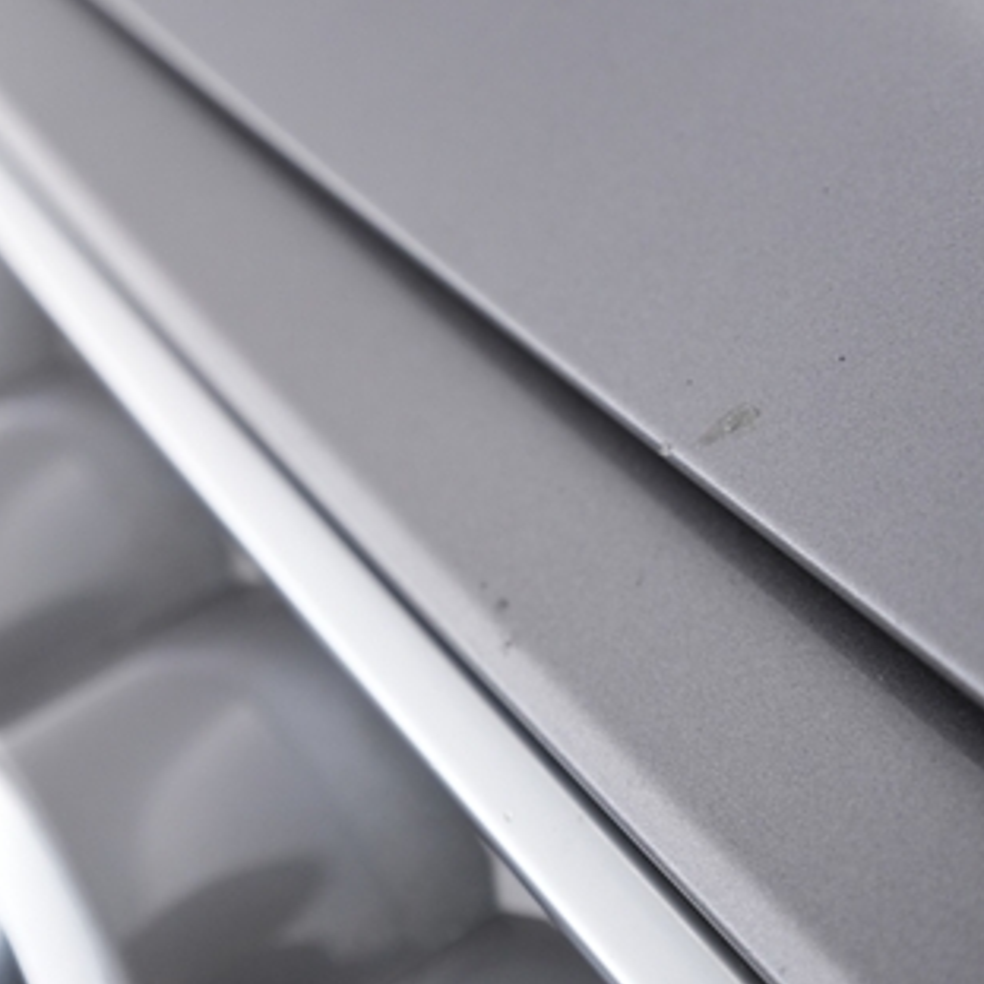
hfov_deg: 34.3
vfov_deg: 34.6
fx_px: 1576
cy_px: 424
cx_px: 307
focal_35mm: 49
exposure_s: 1/100
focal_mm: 28
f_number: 4.5
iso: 2500
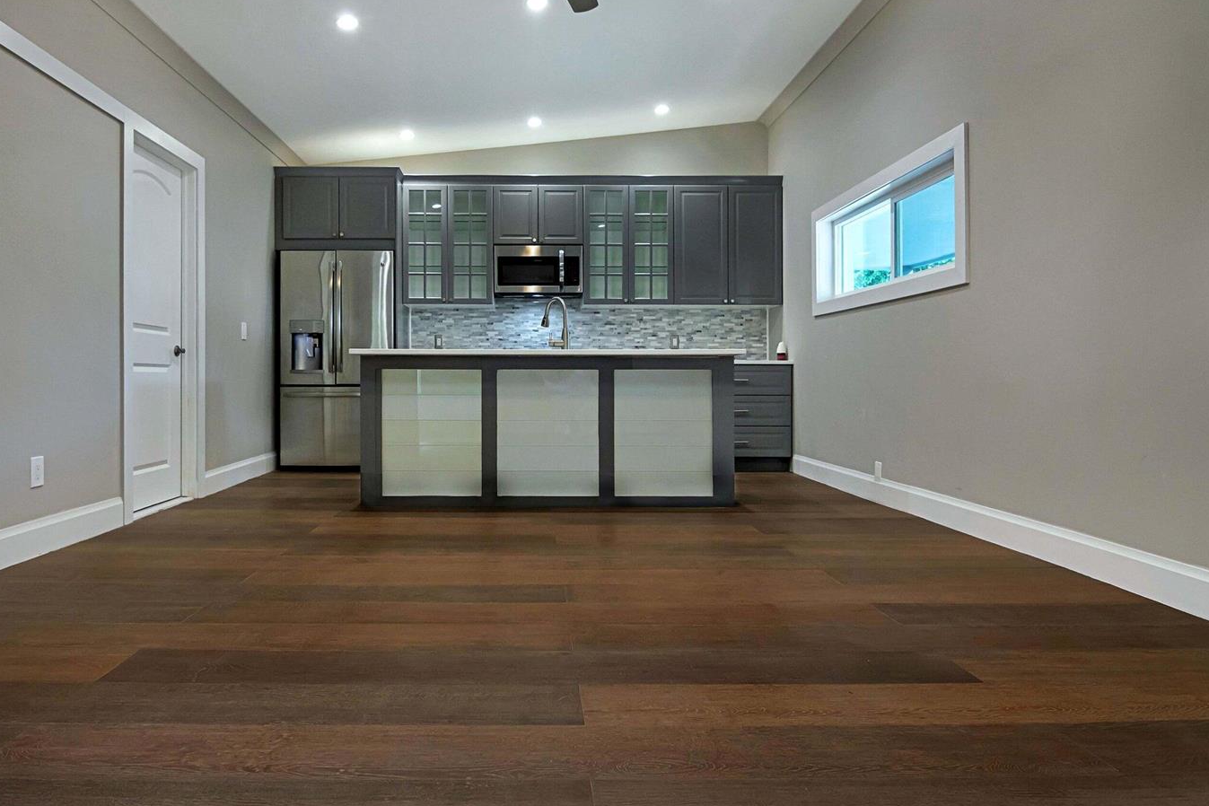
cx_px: 524
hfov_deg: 84.7
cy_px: 353
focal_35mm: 20
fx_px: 658
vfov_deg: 62.8
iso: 800
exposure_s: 1/60
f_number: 4.8
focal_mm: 11
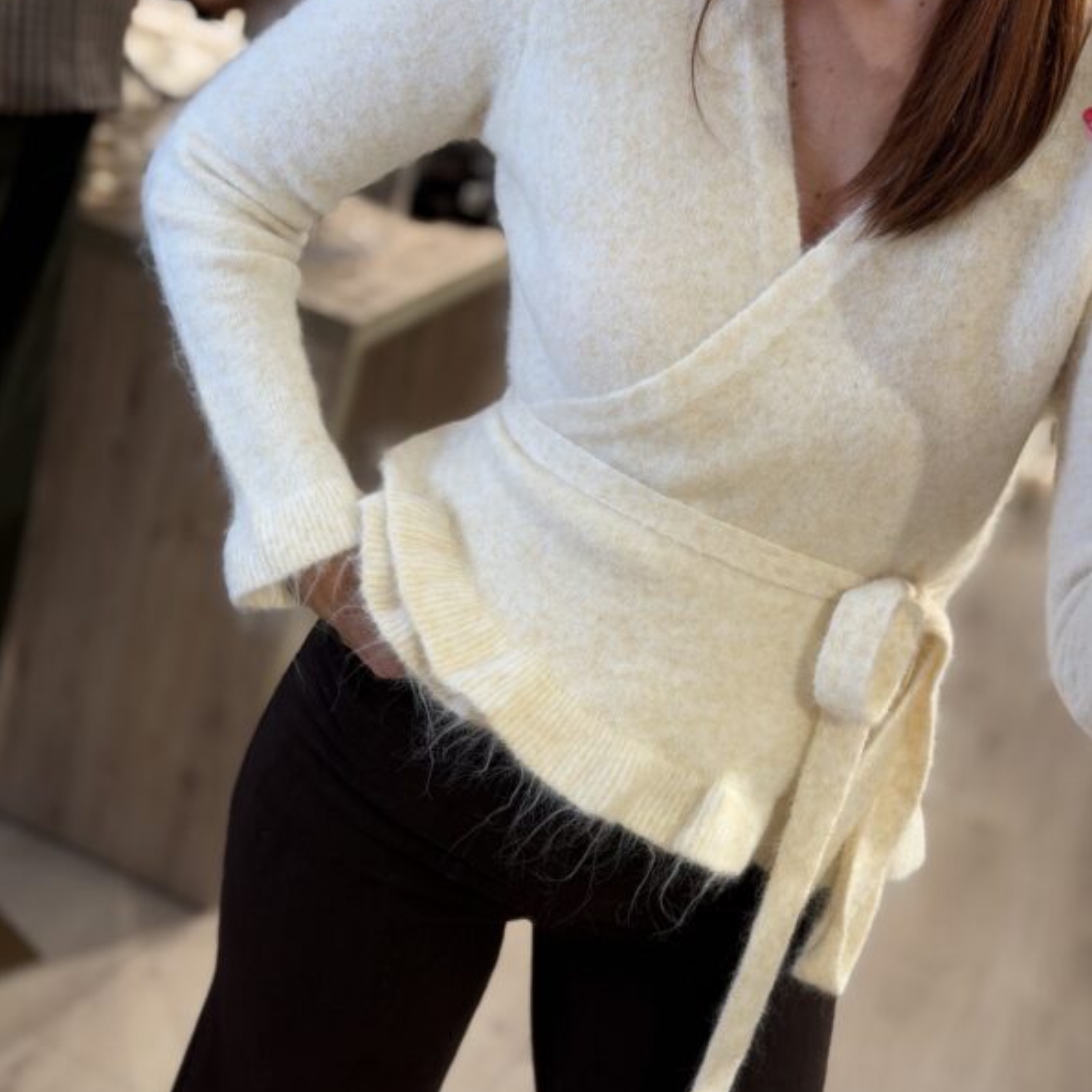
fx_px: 2034
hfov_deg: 30.0
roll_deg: -17.0
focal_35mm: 57
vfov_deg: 30.0
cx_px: 543
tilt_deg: -21.4
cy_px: 444
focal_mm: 6.76
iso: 50
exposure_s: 1/154
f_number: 1.78
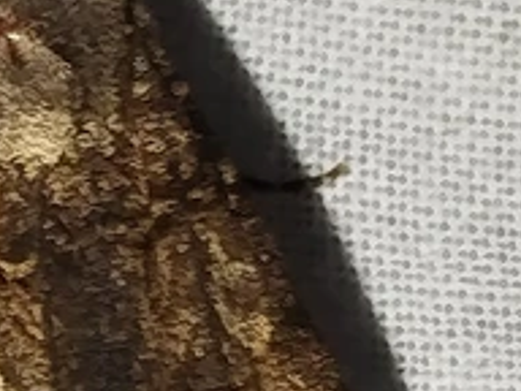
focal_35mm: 264
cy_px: 310
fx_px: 3973
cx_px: 252
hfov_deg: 7.5
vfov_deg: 5.6
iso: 80
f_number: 1.7
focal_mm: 5.31
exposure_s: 1/50
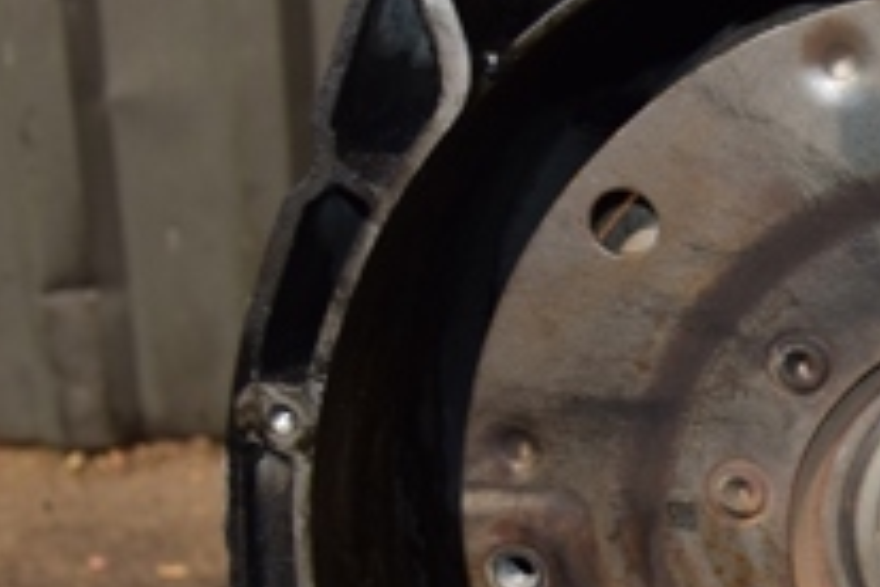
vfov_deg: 13.4
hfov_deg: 19.0
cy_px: 464
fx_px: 2493
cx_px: 1042
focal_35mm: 102
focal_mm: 22
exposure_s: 1/40
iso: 800
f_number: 4
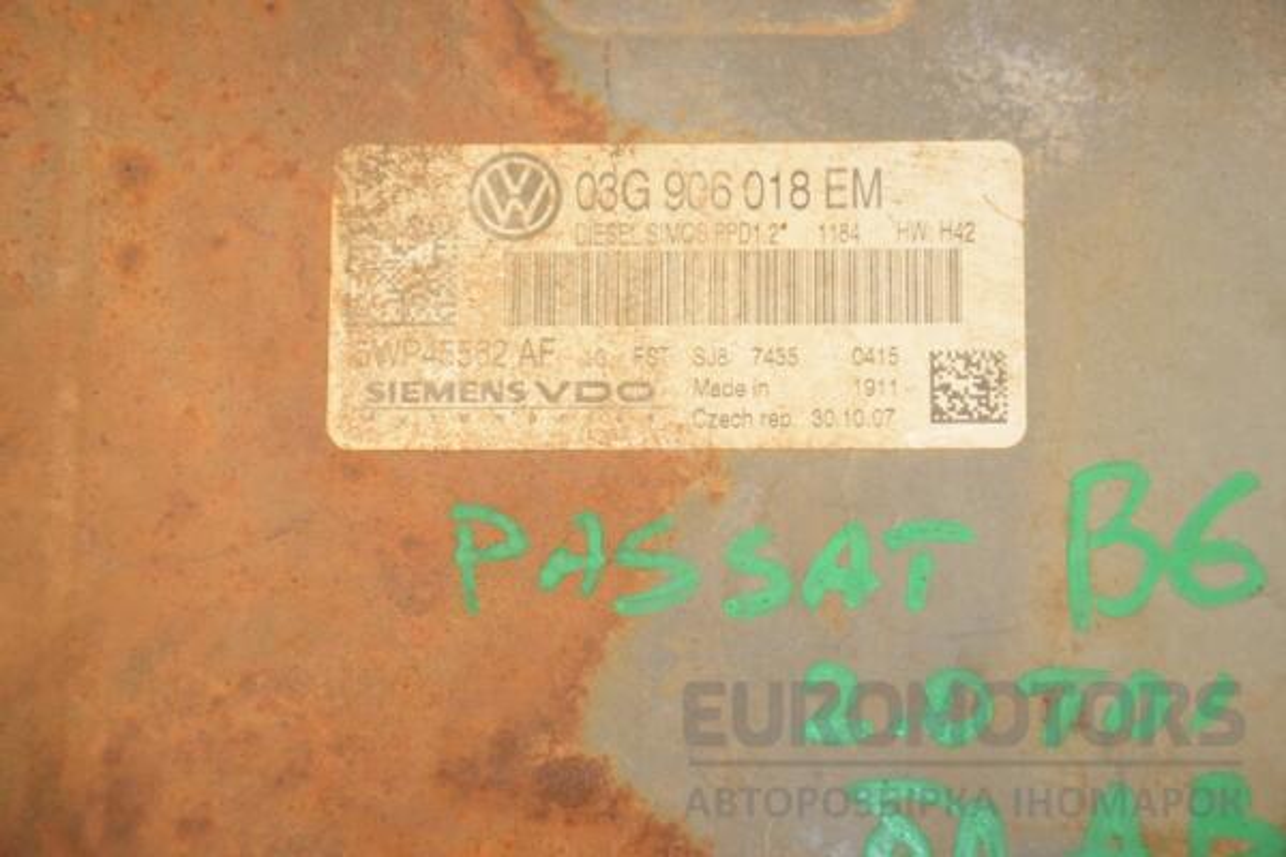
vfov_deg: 10.2
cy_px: 428
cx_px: 643
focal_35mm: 135
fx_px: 4822
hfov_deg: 15.2
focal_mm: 90
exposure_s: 1/200
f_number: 7.1
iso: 800
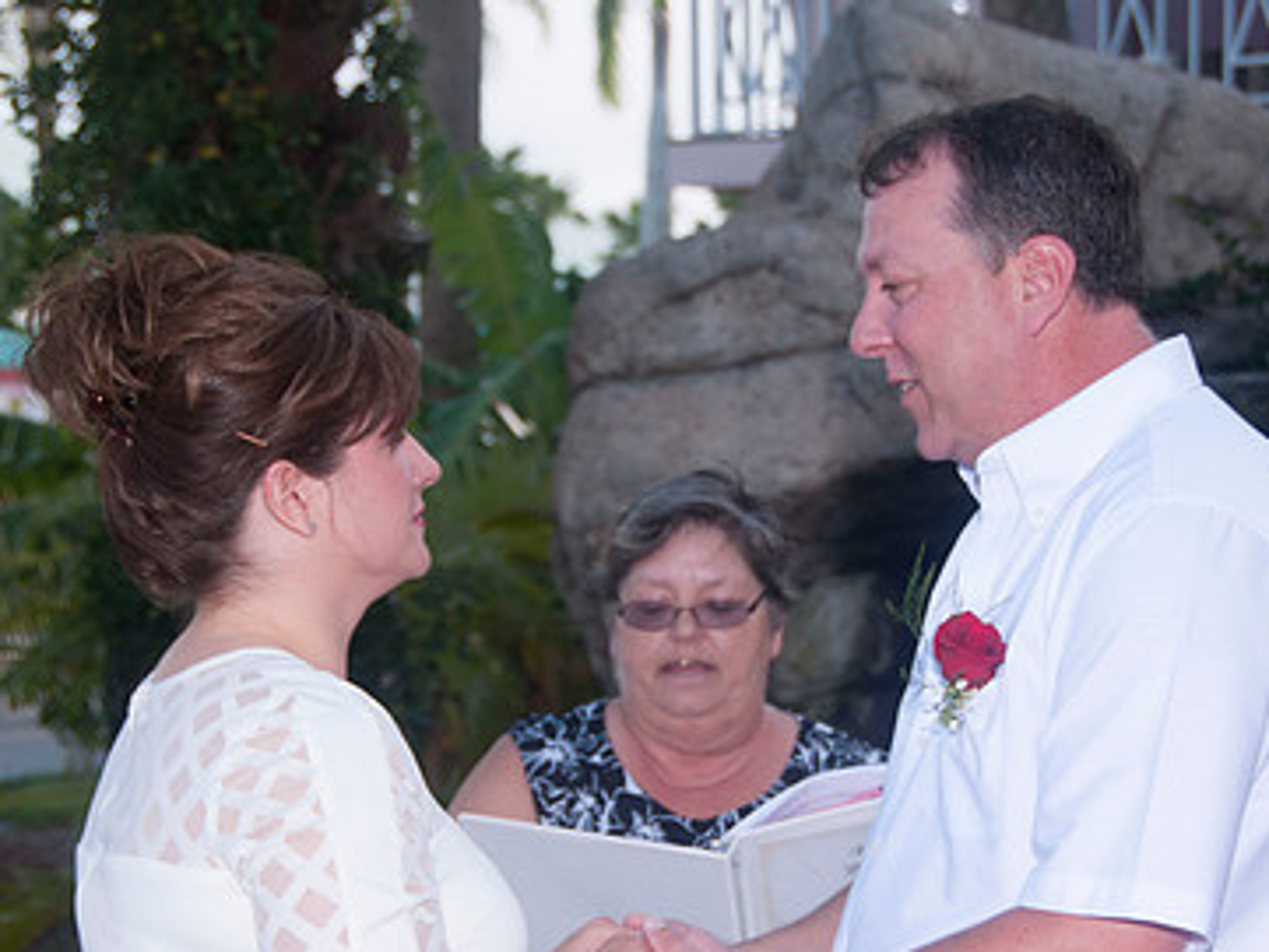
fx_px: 4071
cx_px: 678
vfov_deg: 13.3
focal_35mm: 111
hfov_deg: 17.7
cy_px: 648
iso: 200
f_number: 5.6
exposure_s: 1/250
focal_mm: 48
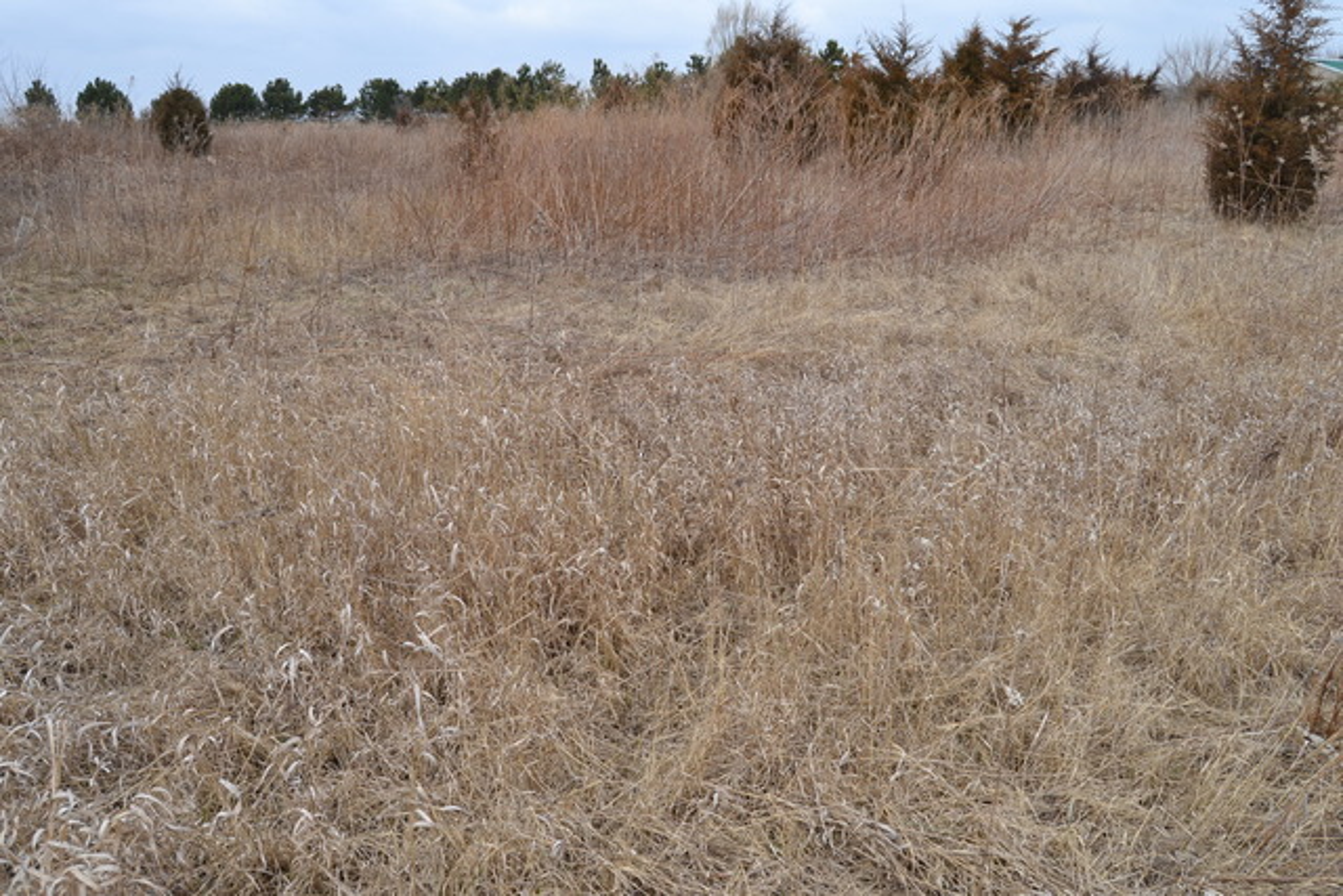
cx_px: 672
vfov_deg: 43.6
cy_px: 448
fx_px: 1119
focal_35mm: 30
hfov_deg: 61.9
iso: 100
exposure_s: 1/200
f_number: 7.1
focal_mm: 20
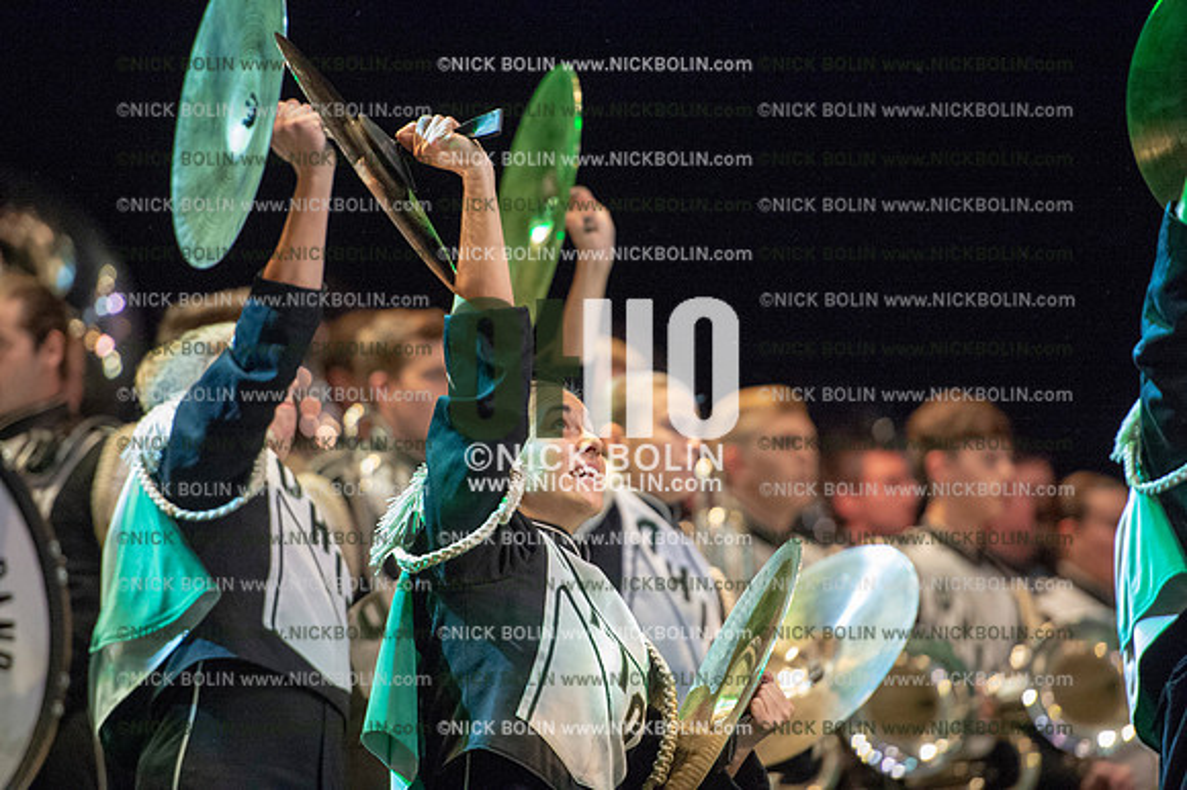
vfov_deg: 6.9
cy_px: 395
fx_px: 6590
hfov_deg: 10.3
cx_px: 594
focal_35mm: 200
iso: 8000
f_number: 2.8
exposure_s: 1/2000
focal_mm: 200
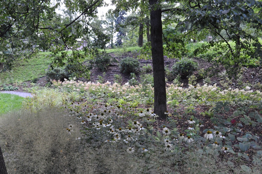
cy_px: 99
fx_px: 233
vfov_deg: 40.9
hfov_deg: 58.8
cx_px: 133
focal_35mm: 32
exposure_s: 1/125
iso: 400
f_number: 5.6
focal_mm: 18
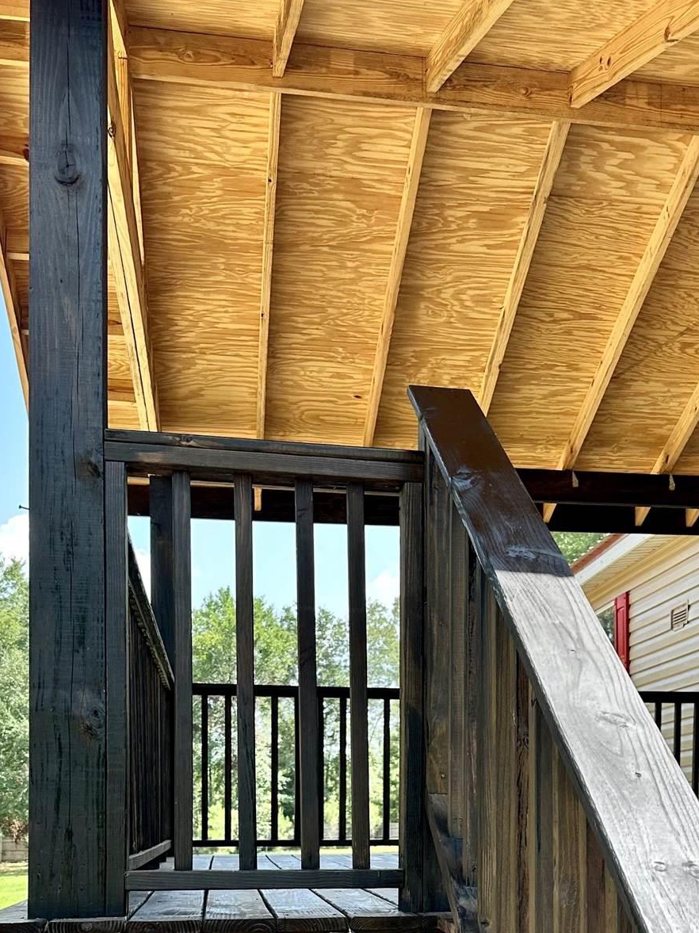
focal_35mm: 47
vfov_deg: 38.7
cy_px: 767
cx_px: 460
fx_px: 1266
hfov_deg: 30.7
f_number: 1.78
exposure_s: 1/745
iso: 80
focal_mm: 6.86
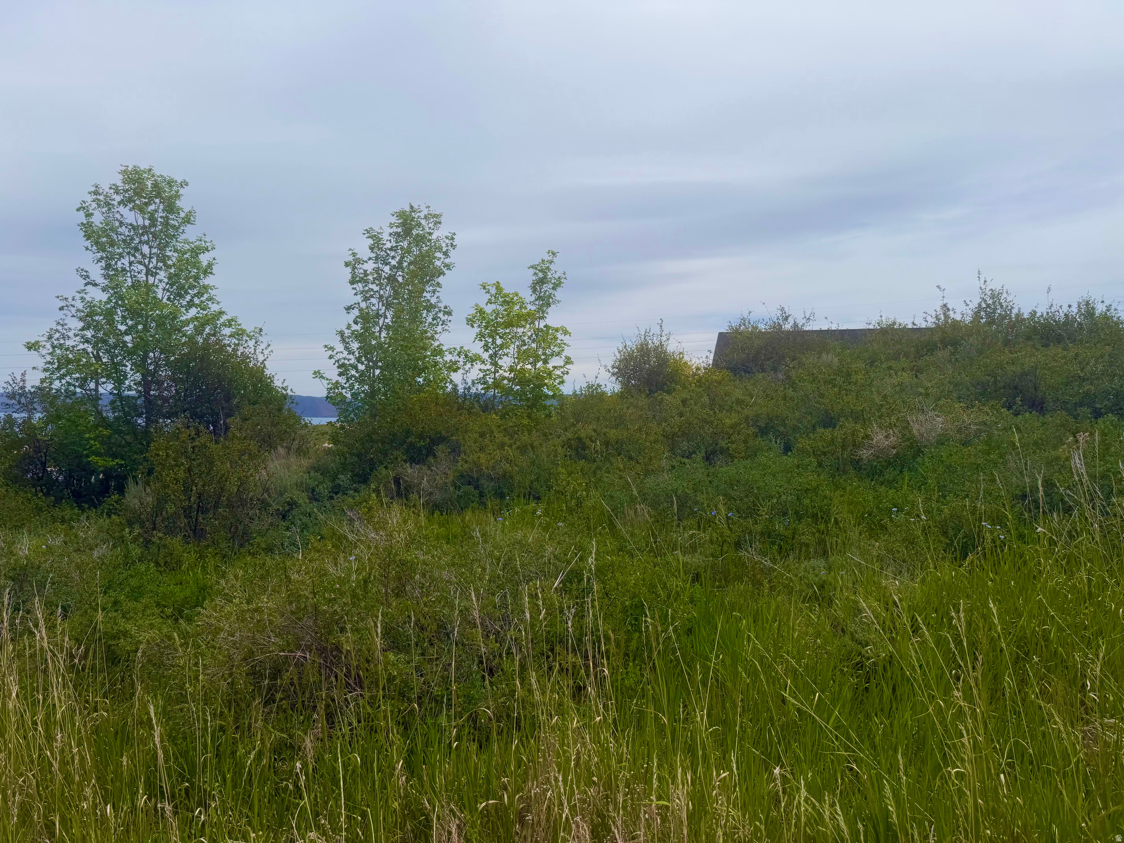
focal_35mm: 24
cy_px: 422
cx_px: 562
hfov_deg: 71.6
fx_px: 779
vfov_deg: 56.8
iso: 80
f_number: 1.78
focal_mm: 6.76
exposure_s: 1/8130
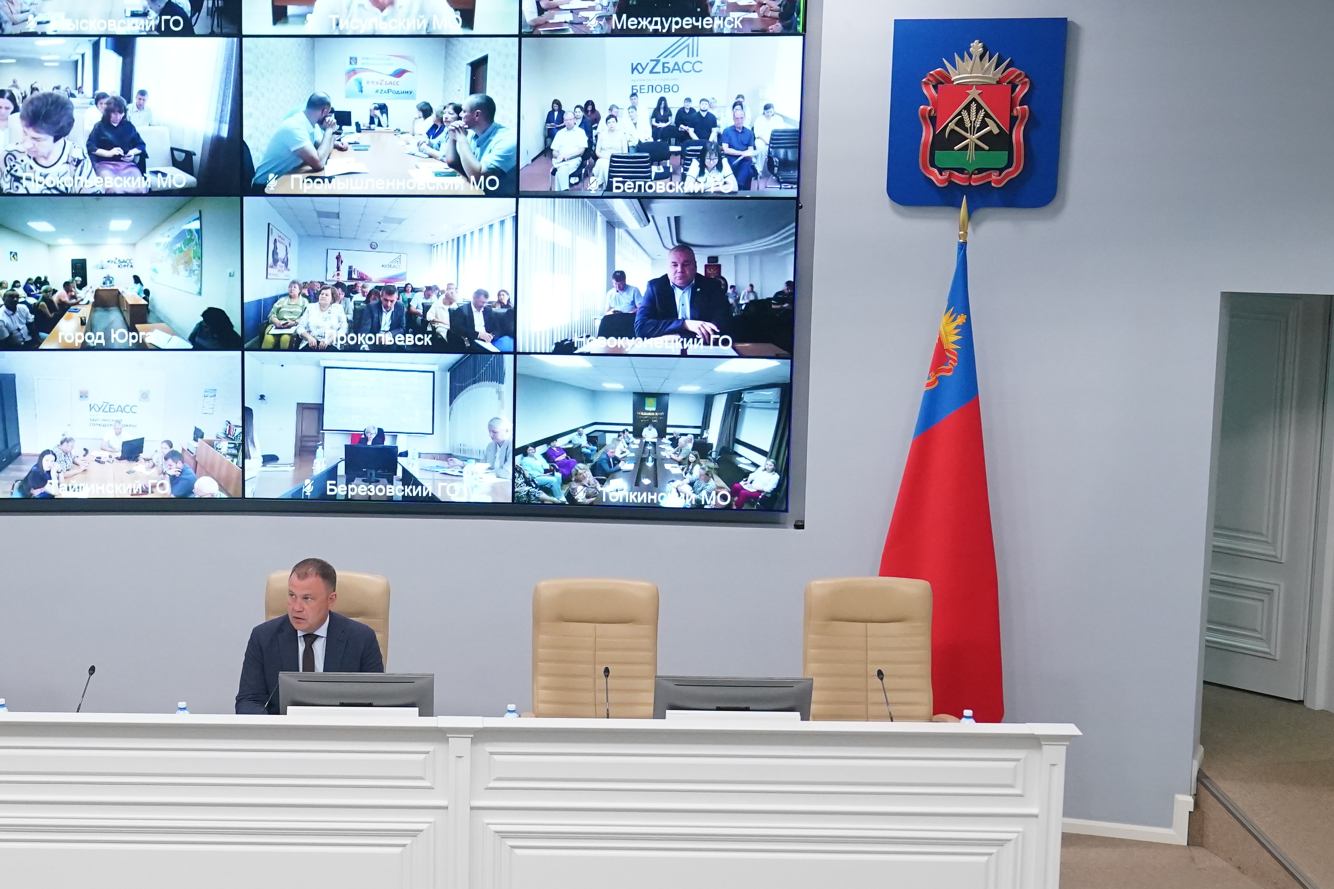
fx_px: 2853
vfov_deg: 17.7
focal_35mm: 77
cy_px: 600
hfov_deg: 26.0
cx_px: 313
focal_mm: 43
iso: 4000
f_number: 4
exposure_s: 1/320
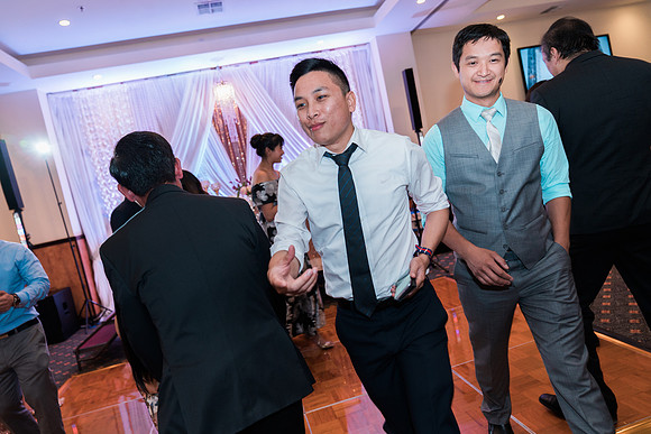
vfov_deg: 53.2
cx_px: 326
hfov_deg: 73.7
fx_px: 434
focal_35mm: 24
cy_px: 217
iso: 800
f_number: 2.8
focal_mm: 24
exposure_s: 1/160
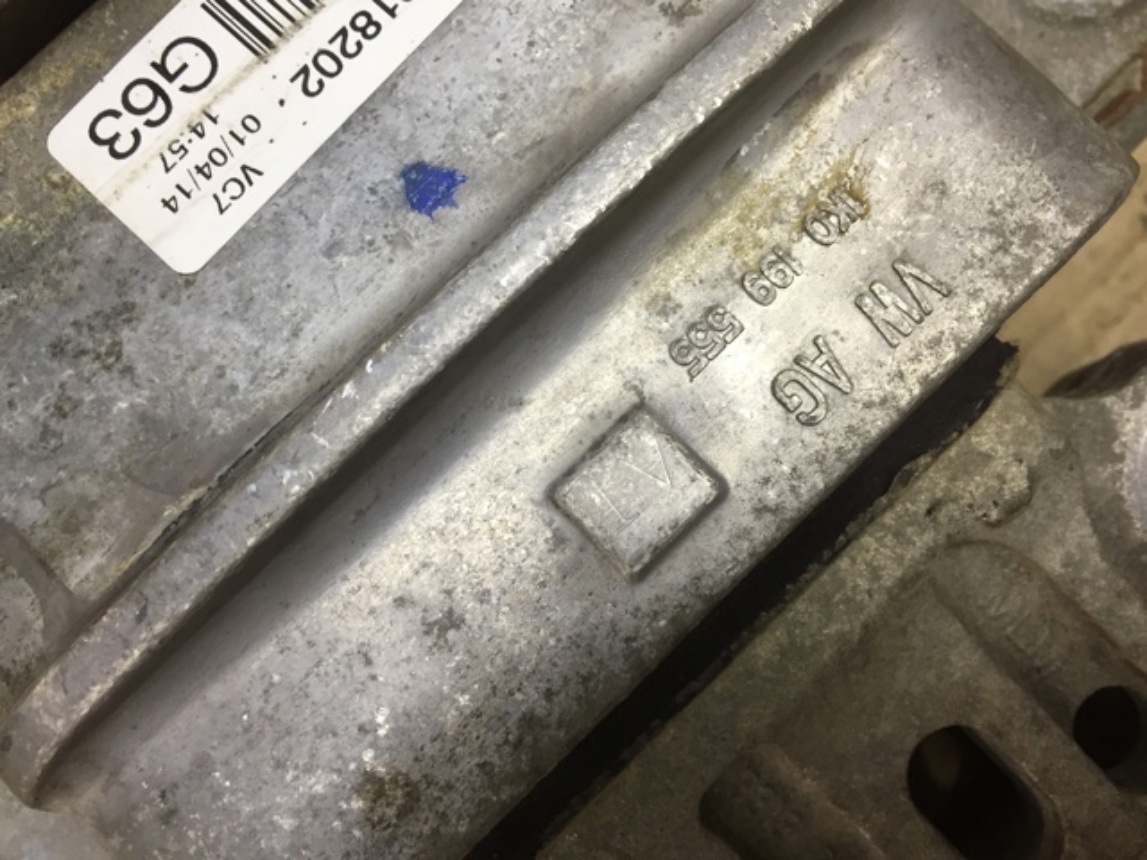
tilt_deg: -61.5
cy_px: 430
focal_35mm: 29
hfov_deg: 61.7
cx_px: 574
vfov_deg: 48.2
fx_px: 961
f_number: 2.2
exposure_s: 1/33
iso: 40
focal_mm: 4.15
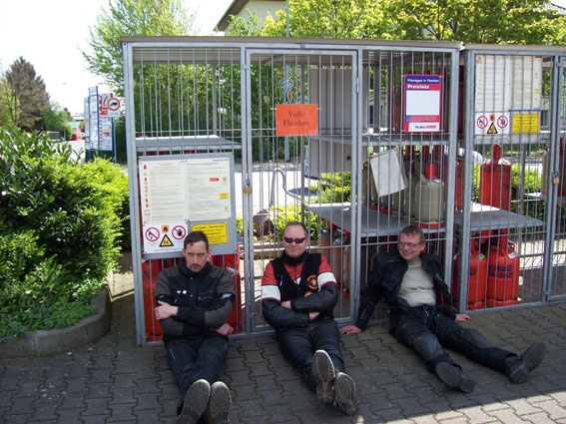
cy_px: 212
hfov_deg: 51.4
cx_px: 283
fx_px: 589
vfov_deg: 39.6
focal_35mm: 36
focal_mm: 6
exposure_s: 1/470
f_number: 2.7
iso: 80
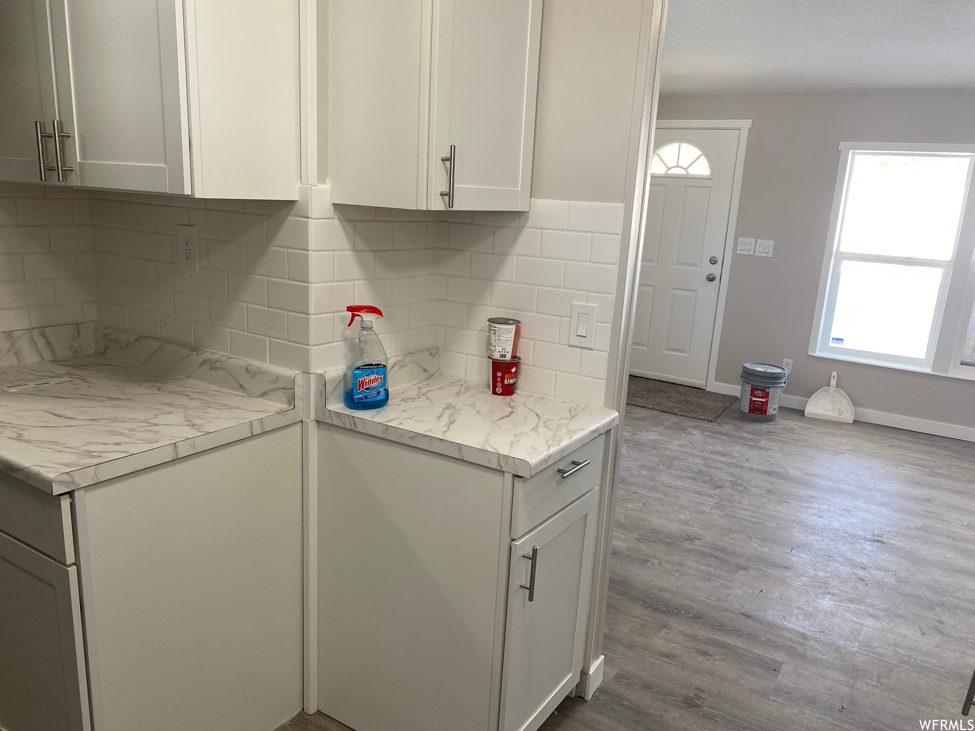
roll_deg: -2.4
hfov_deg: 67.3
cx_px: 488
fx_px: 732
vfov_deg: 53.1
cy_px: 366
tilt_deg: -13.1
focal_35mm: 26
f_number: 1.8
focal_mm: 4.25
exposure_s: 1/120
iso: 80
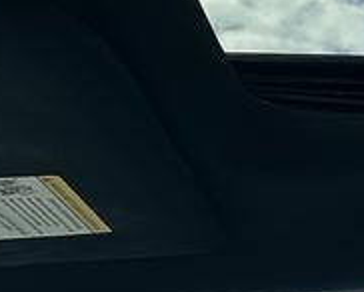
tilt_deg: +23.1
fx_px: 1035
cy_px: 48
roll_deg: +4.7
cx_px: 834
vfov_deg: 15.9
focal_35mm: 96
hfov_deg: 14.4
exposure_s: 1/397
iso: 40
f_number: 2.2
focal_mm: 2.22
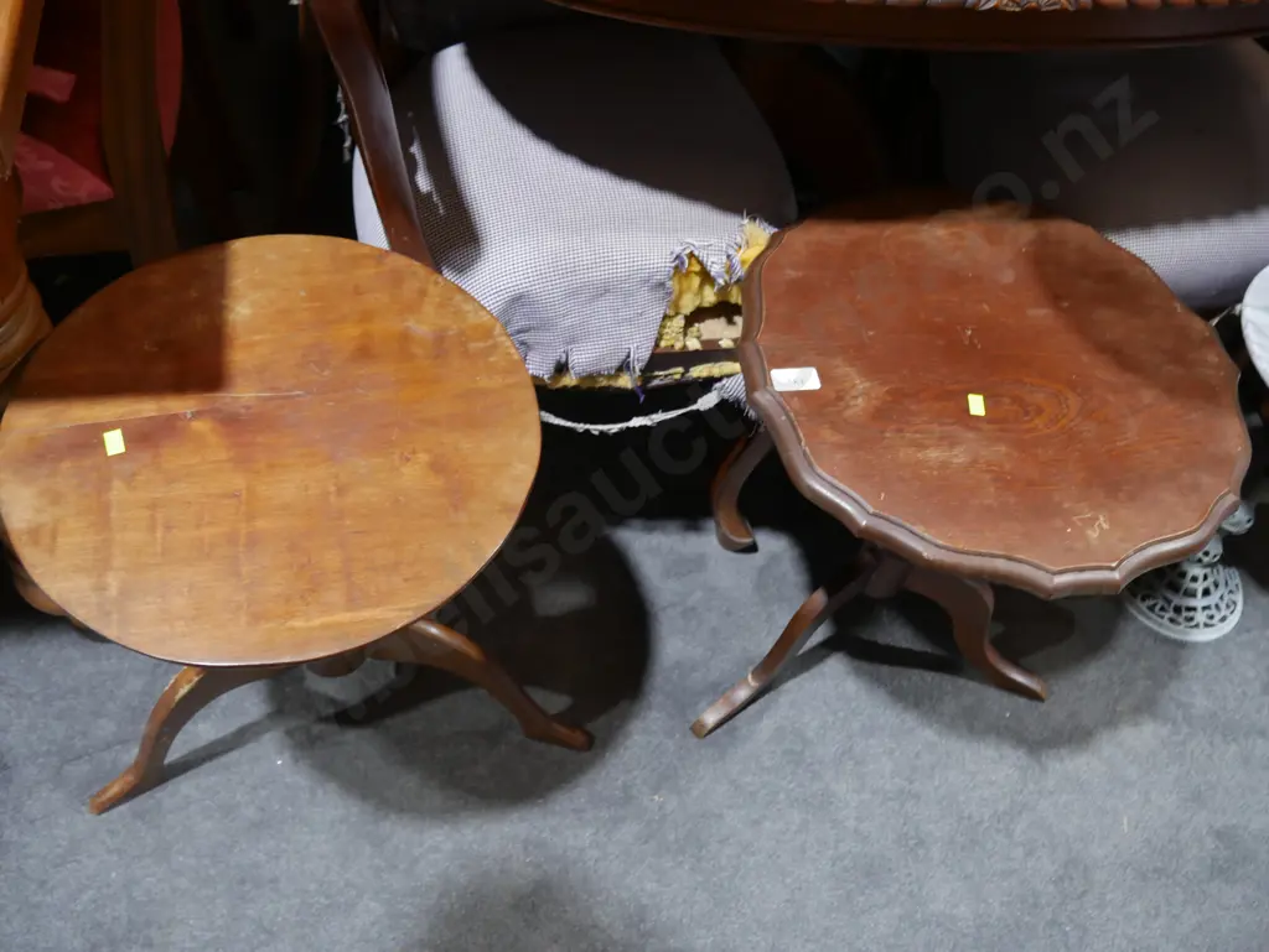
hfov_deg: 56.8
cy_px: 476
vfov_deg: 44.2
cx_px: 634
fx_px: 1174
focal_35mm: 32
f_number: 3.6
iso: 640
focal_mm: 16
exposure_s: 1/60
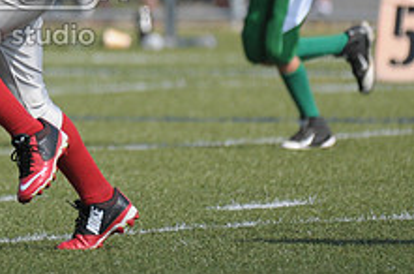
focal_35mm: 1144
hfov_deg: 1.8
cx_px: -107
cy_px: -33
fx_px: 13118
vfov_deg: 1.2
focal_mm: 290
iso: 640
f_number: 4
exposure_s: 1/5000
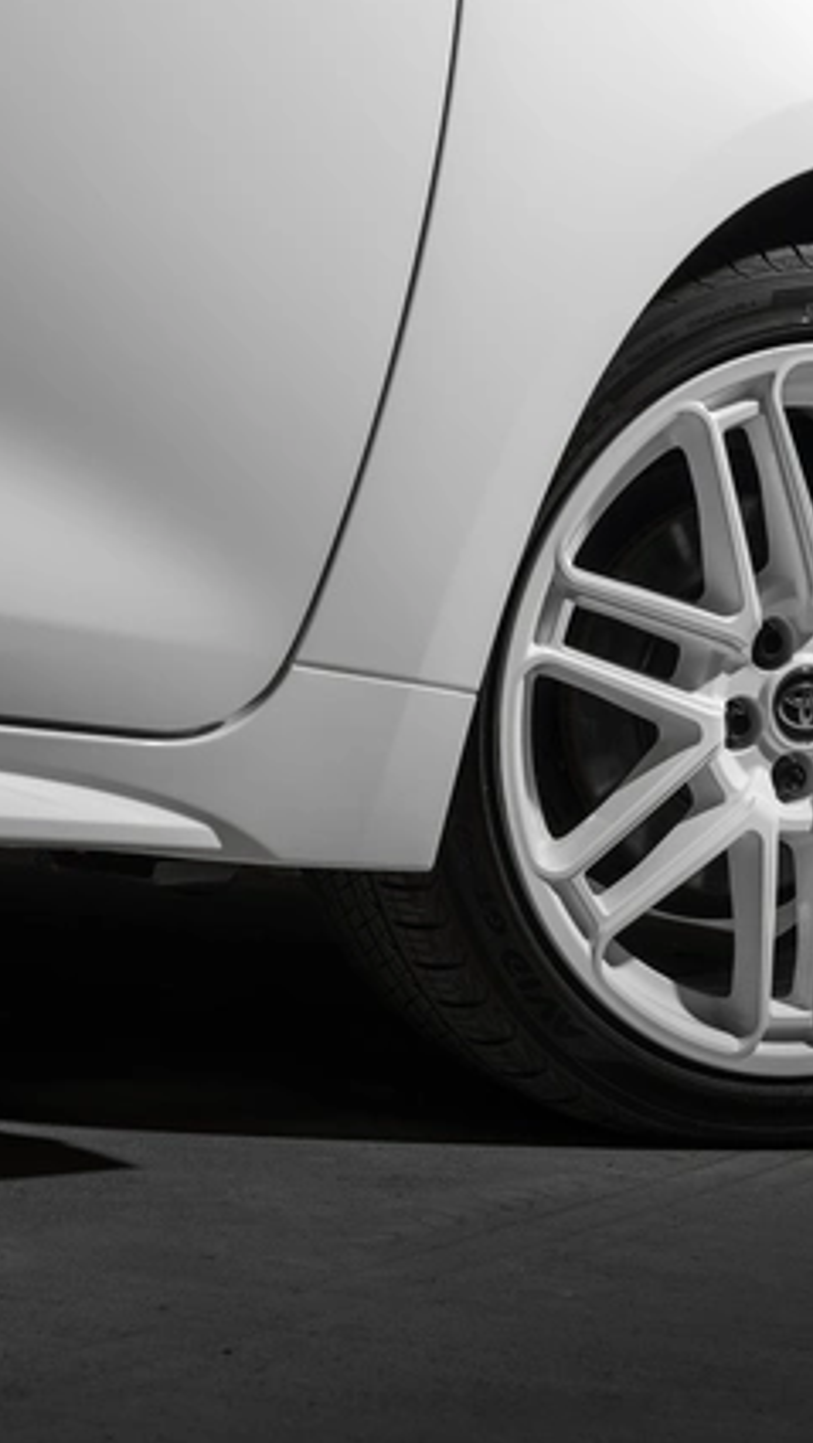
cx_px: 976
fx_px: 2946
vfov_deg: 27.4
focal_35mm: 77
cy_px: 556
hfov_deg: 15.2
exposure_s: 1/50
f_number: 6.3
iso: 250
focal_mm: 39
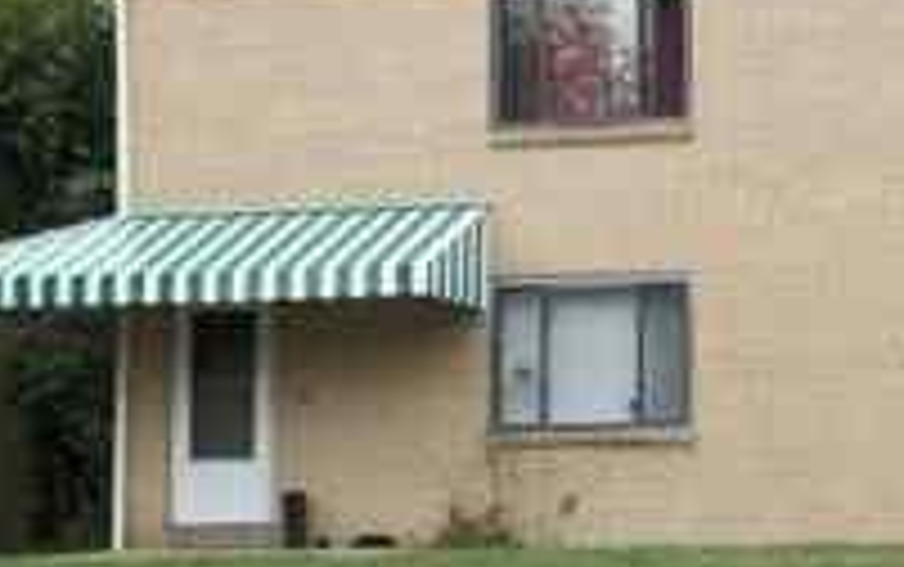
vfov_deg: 9.3
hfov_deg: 14.6
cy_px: 310
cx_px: 733
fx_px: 3501
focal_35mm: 142
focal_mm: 13.7
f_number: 4.6
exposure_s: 1/250
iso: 80
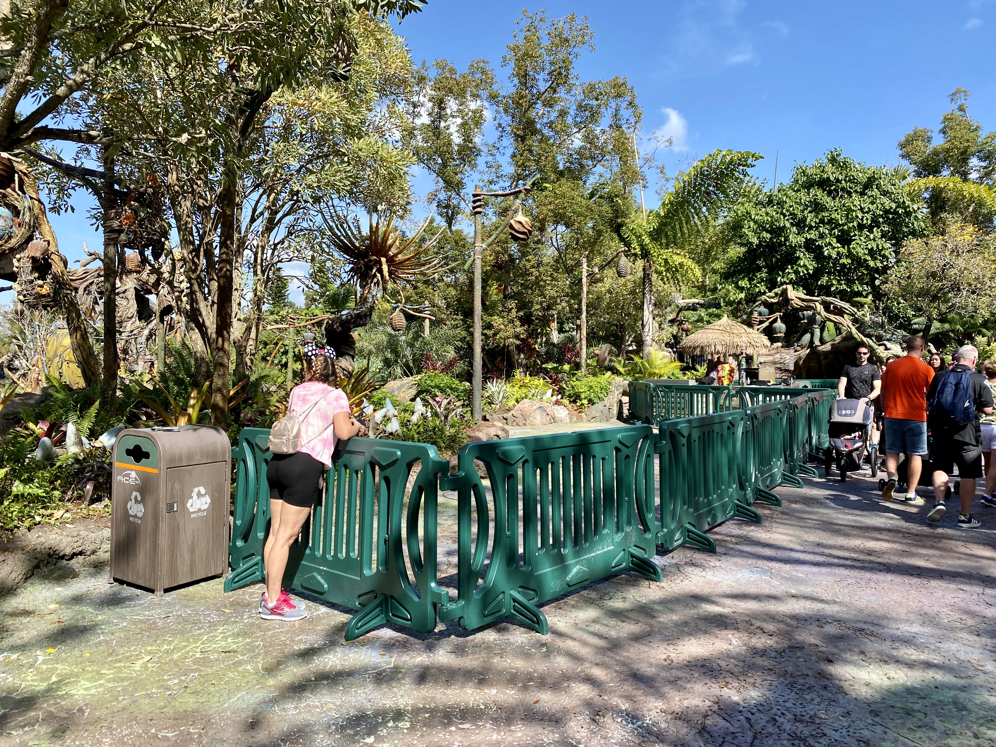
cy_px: 374
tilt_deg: +0.8
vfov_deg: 53.1
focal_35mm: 26
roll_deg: +0.2
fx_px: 748
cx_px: 498
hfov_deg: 67.3
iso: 32
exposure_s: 1/1412
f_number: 1.8
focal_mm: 4.25
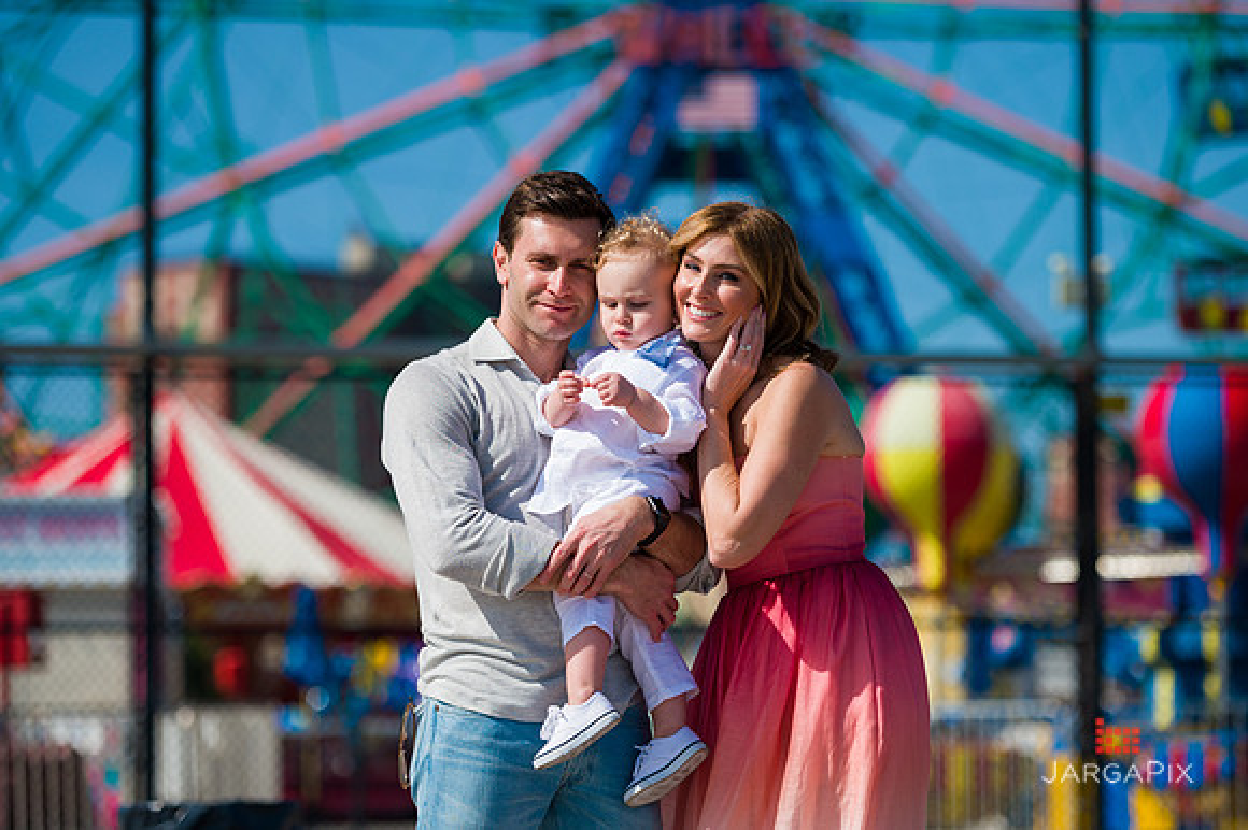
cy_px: 415
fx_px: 4331
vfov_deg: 11.0
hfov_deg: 16.4
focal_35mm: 125
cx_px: 624
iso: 200
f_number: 3.2
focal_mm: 125
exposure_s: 1/6400
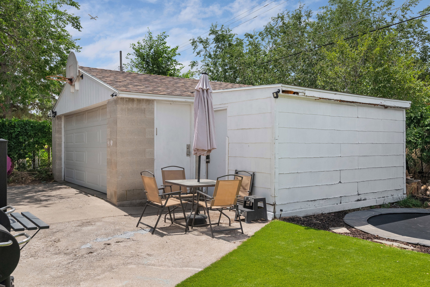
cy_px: 144
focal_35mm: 30
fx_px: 358
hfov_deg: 61.9
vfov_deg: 43.6
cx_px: 215
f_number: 8
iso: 1600
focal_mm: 30
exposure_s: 1/800
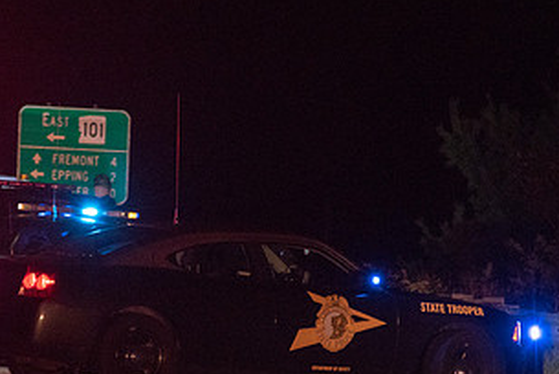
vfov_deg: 2.6
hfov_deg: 3.9
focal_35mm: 527
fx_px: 8191
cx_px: 235
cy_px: 261
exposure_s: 1/200
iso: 2000
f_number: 5.6
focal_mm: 185
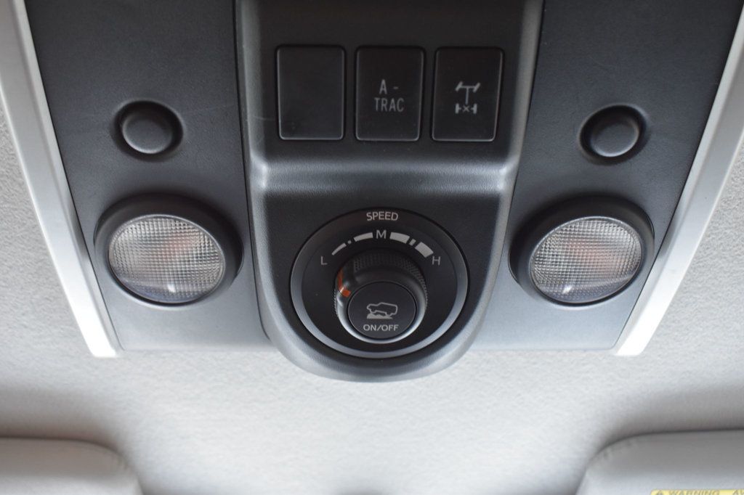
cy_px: 248
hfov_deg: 46.4
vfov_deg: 31.9
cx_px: 372
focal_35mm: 42
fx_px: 868
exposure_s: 1/15
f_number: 6.3
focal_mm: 28
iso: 1100
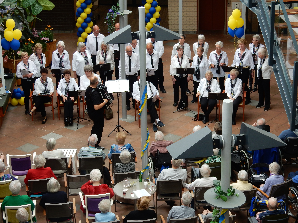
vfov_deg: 17.6
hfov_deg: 23.3
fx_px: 723
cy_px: 112
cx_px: 149
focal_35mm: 84
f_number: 5
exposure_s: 1/30
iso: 140
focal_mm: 14.9
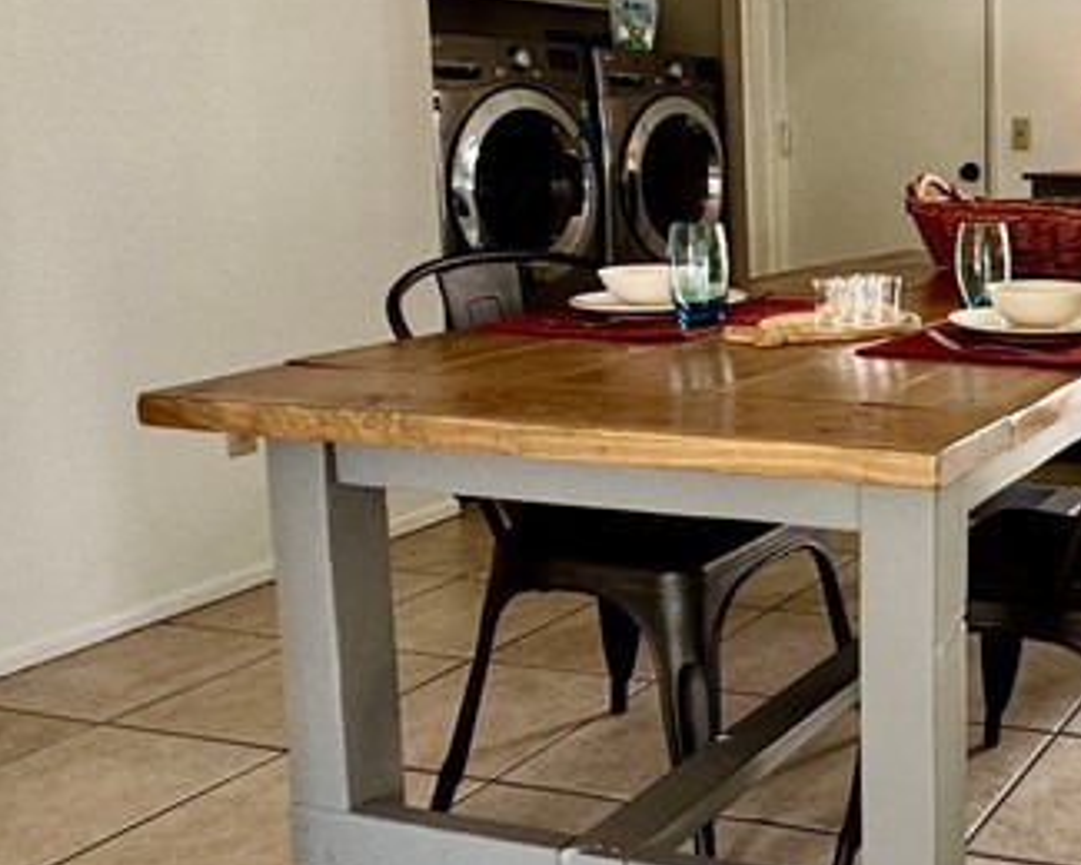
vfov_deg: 34.6
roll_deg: +0.2
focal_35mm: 43
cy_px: 296
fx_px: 1376
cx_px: 1214
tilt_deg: -7.0
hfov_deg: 35.9
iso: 80
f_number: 2.2
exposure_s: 1/120
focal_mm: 2.22
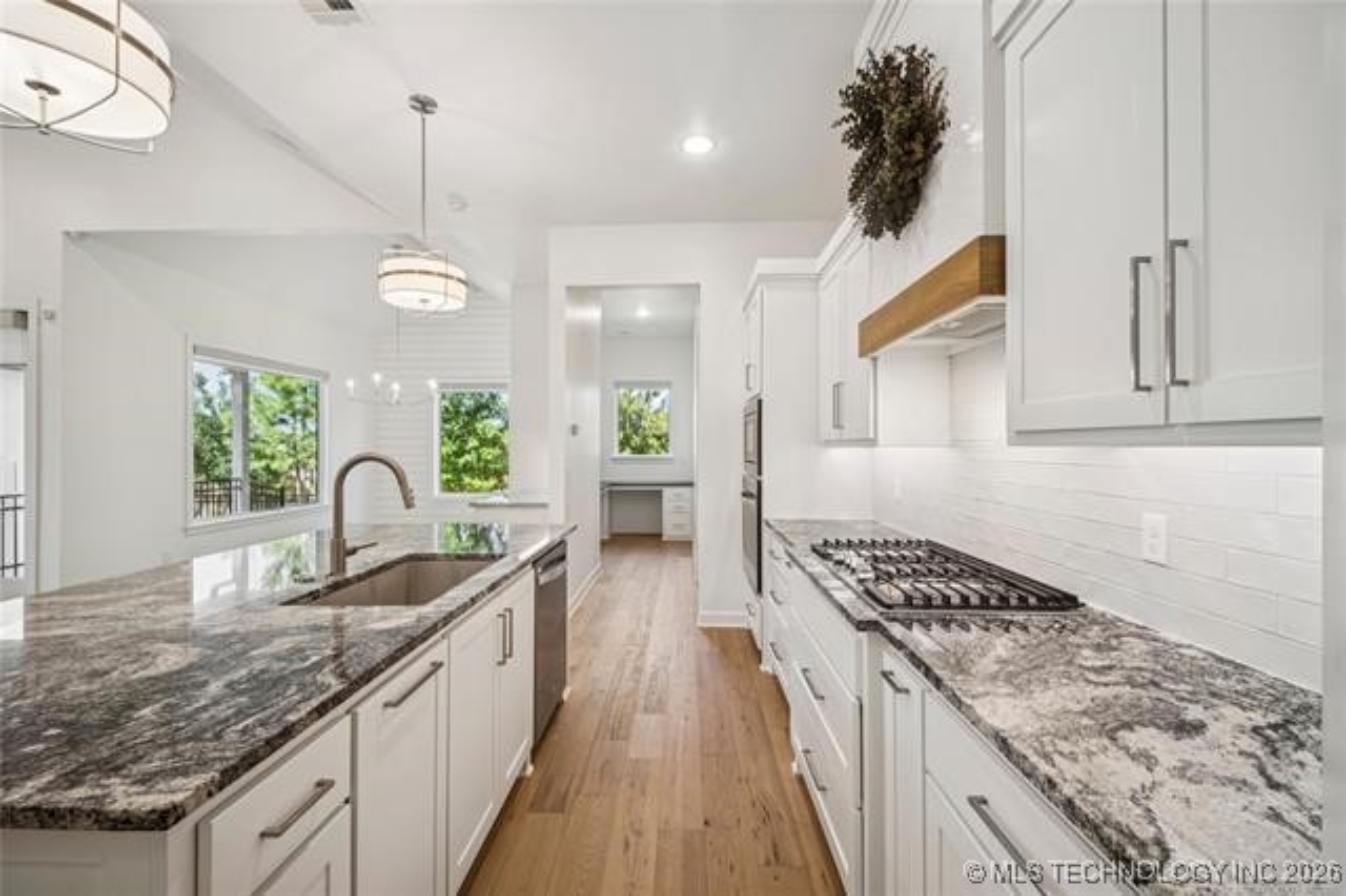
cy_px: 448
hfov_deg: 104.3
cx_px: 673
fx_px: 523
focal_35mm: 14
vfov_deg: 81.1
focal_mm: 14
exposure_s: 1/25
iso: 640
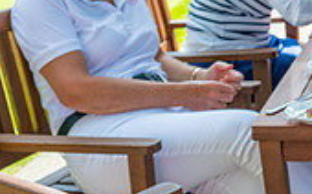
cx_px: 529
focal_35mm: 136
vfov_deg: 9.6
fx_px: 1156
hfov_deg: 14.0
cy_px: 8
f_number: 5.6
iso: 200
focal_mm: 39
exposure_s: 1/320
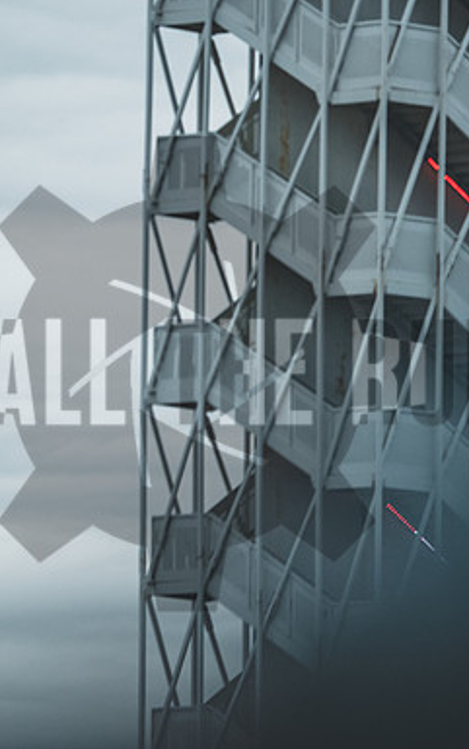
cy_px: 276
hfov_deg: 2.3
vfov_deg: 3.6
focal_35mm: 581
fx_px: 11869
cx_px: 40
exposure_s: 1/1250
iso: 400
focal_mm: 200
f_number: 2
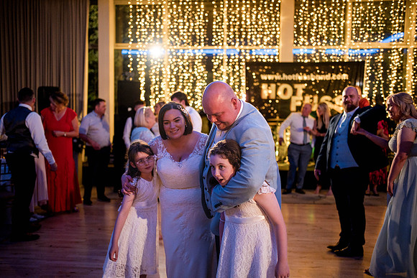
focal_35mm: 35
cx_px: 208
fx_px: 405
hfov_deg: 54.4
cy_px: 139
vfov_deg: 37.9
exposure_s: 1/250
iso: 2000
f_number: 1.8
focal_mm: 35
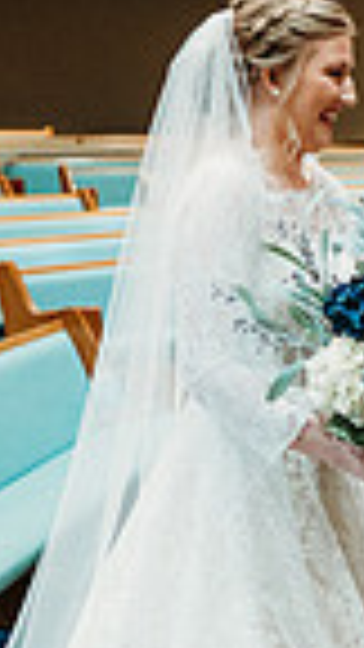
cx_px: 508
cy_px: 578
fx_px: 1733
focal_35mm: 101
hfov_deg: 11.6
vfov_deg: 20.7
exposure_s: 1/100
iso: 2000
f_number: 1.8
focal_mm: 24
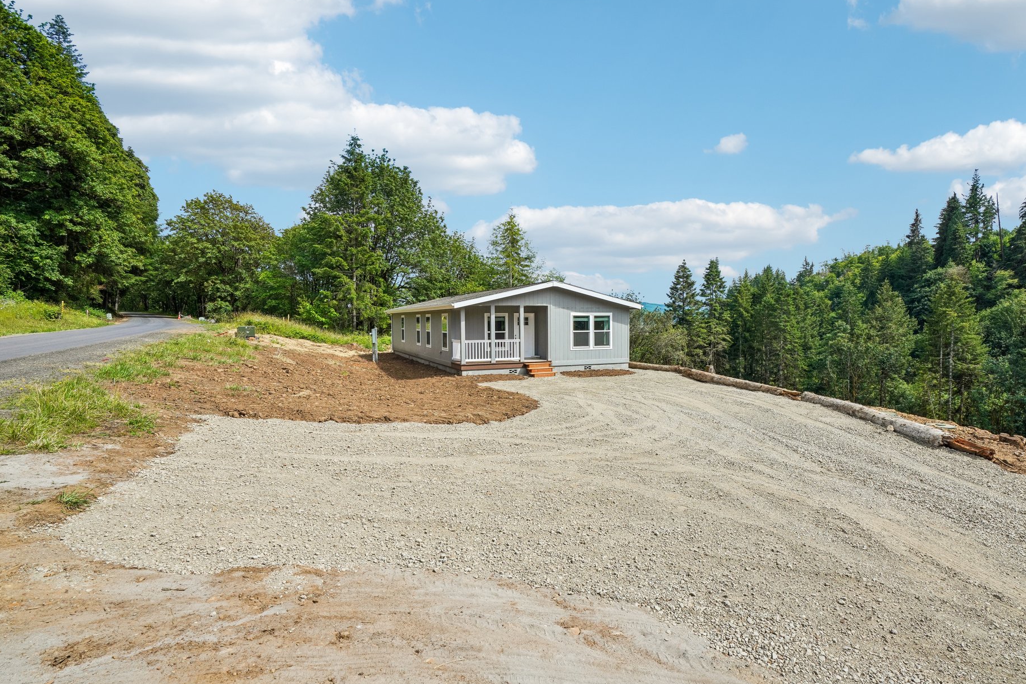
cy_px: 325
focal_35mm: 18
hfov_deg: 89.9
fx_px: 513
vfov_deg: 67.3
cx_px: 539
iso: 400
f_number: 8
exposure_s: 1/1250
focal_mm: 16
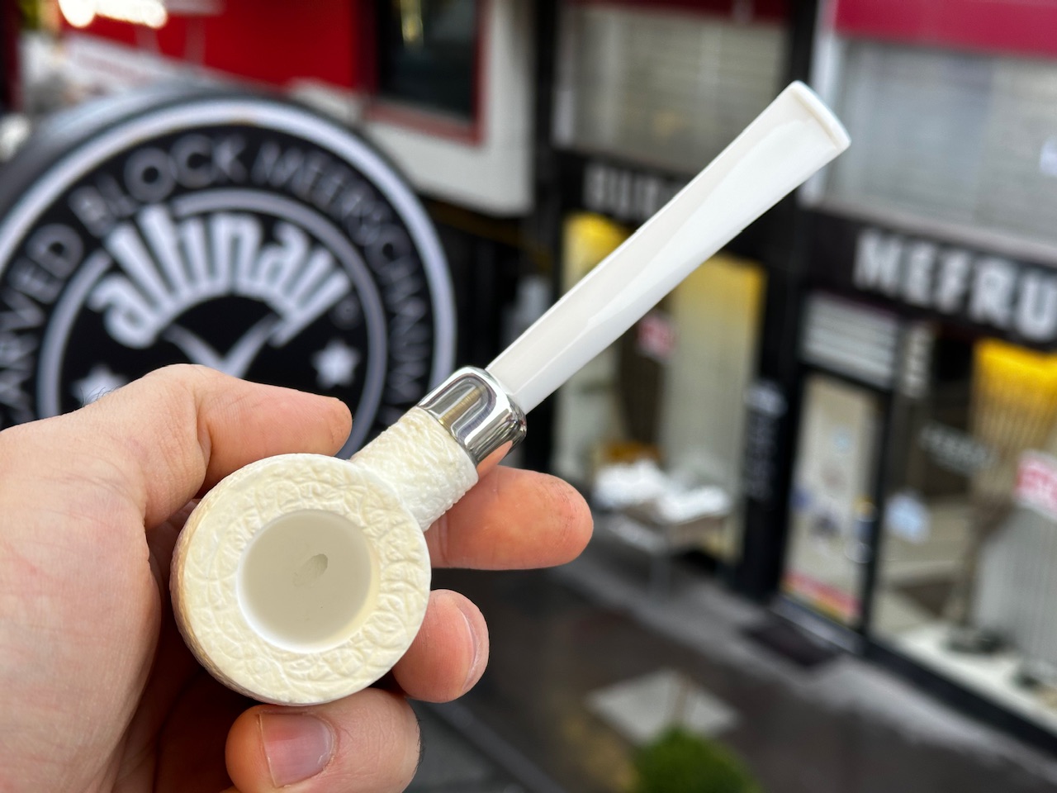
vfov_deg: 30.3
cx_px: 528
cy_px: 396
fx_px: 1466
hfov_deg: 39.7
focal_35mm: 48
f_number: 1.78
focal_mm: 6.86
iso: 50
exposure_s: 1/50
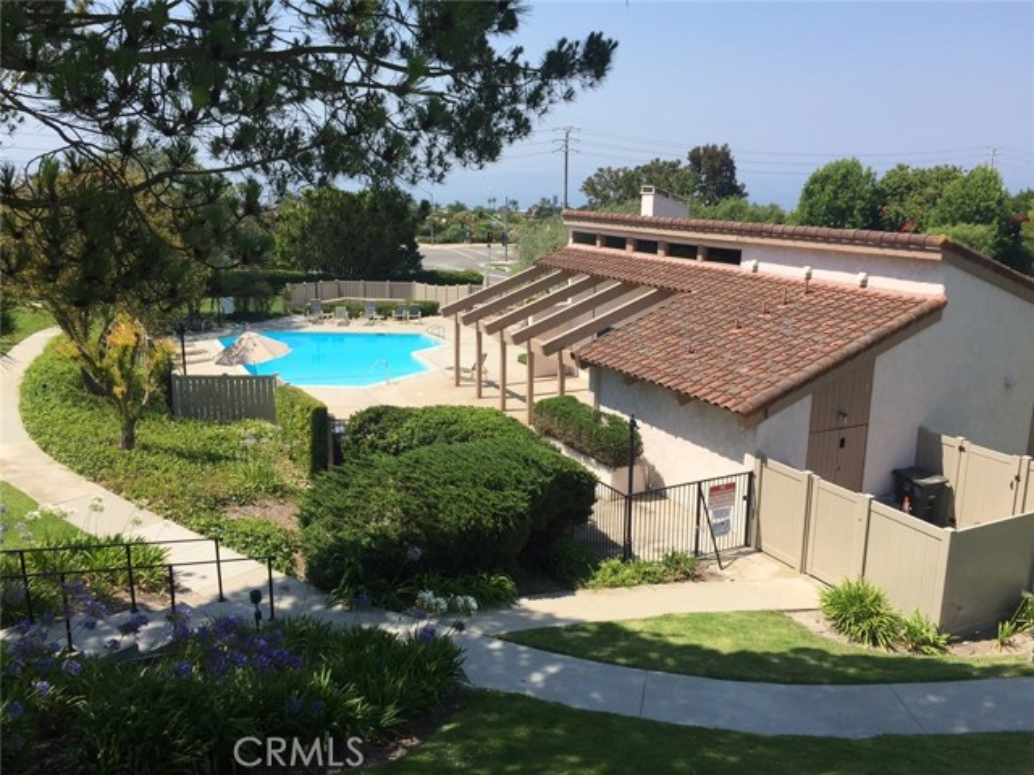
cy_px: 388
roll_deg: -1.0
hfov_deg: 61.7
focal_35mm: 29
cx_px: 517
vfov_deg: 48.2
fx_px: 866
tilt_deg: -13.3
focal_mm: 4.15
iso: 32
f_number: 2.2
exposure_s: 1/2083
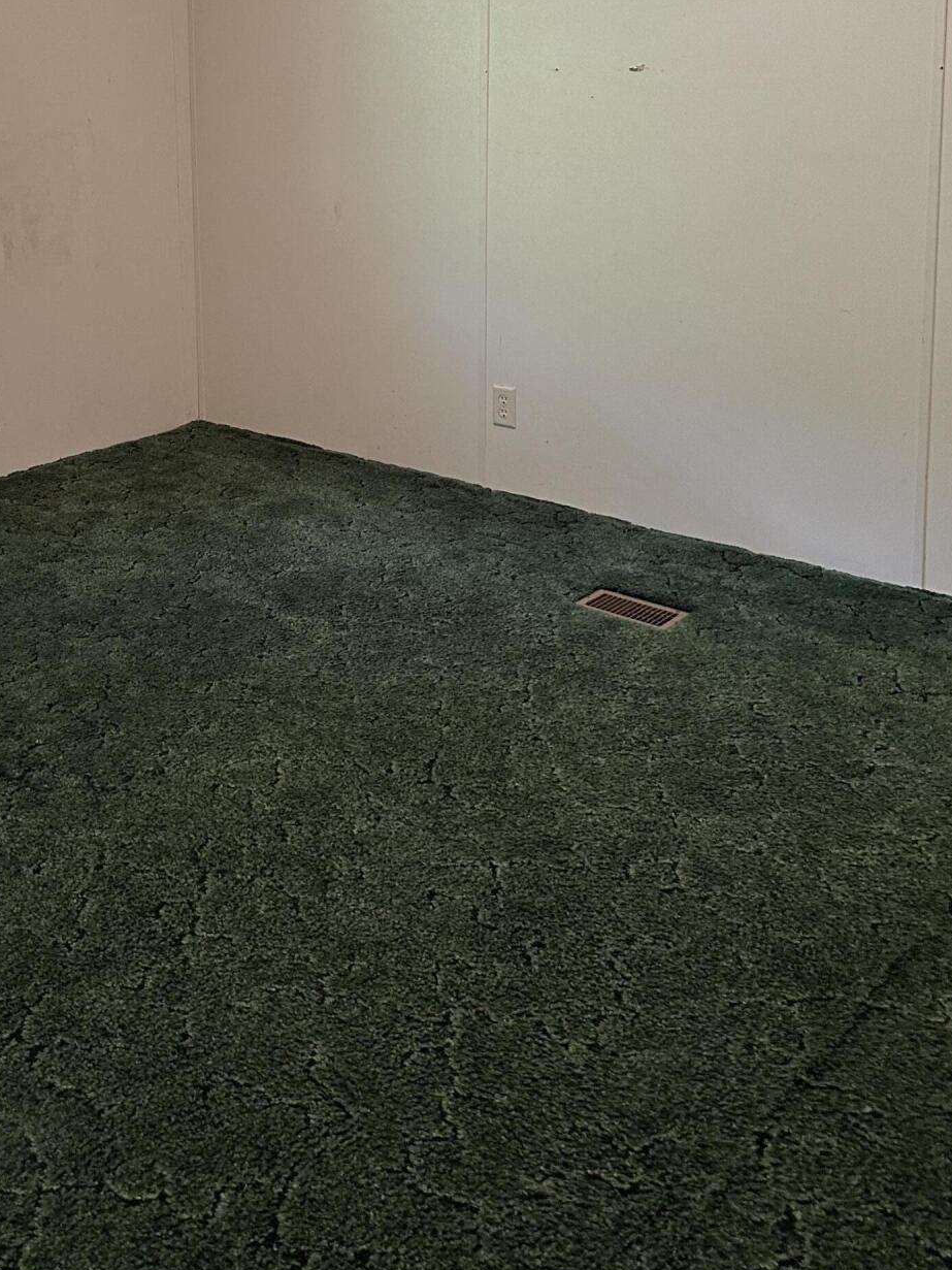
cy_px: 250
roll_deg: +1.2
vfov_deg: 45.4
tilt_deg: -6.9
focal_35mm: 39
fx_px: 1430
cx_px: 206
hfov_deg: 35.7
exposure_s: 1/60
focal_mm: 6.86
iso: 320
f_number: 1.78
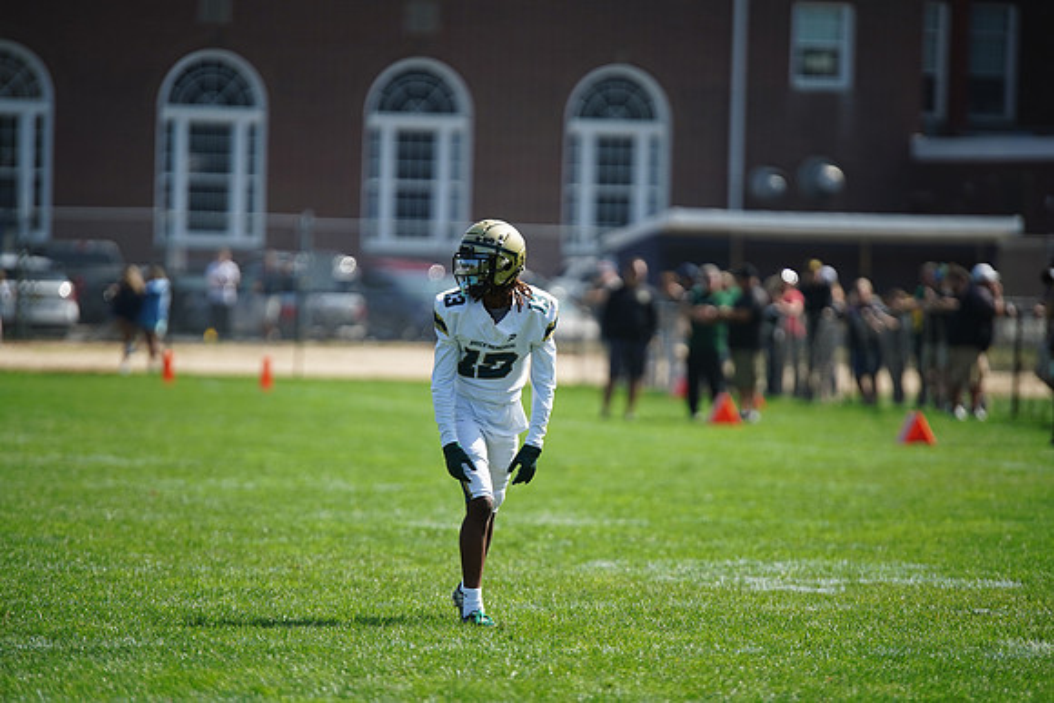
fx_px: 8785
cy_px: 352
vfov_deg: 4.6
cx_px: 527
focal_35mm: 300
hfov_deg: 6.9
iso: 400
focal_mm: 300
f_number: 2.8
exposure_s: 1/4000
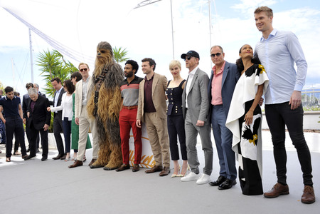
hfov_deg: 54.4
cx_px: 160
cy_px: 107
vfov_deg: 37.9
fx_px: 311
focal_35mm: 35
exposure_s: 1/250
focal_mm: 35
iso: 200
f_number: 7.1
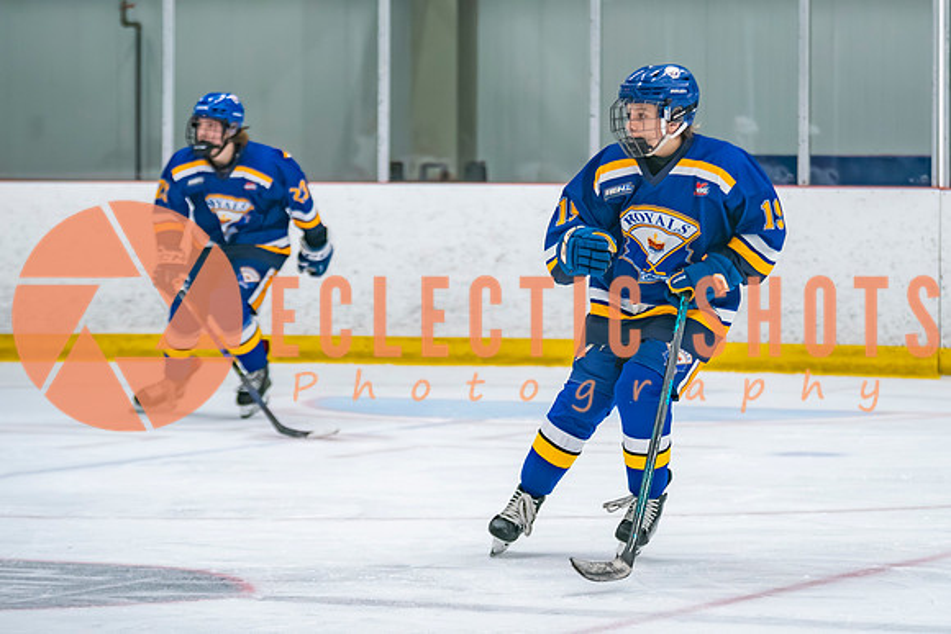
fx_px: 5181
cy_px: 235
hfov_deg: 10.5
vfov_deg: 7.0
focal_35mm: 196
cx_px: 570
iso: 2000
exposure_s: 1/640
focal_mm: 123
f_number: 2.8
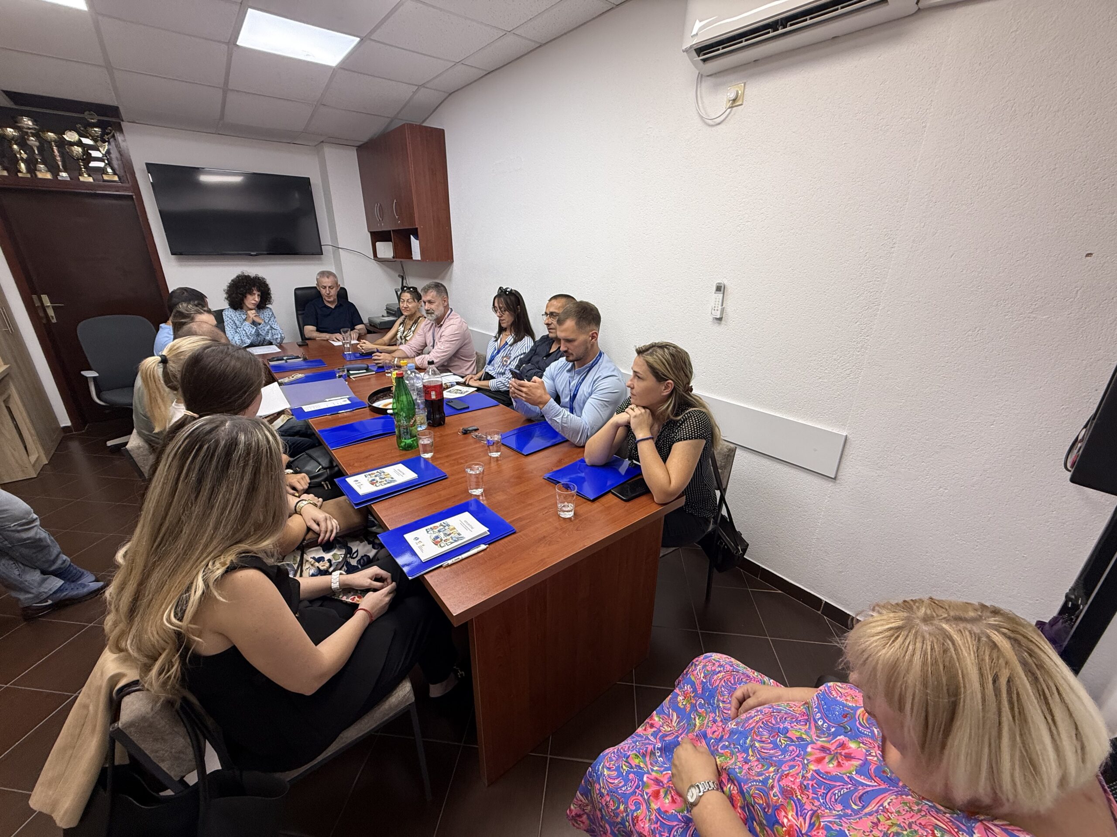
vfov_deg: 85.7
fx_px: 452
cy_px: 418
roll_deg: -0.7
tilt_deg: -21.1
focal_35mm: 14
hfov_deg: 102.1
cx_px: 558
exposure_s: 1/100
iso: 125
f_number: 2.2
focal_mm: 2.22
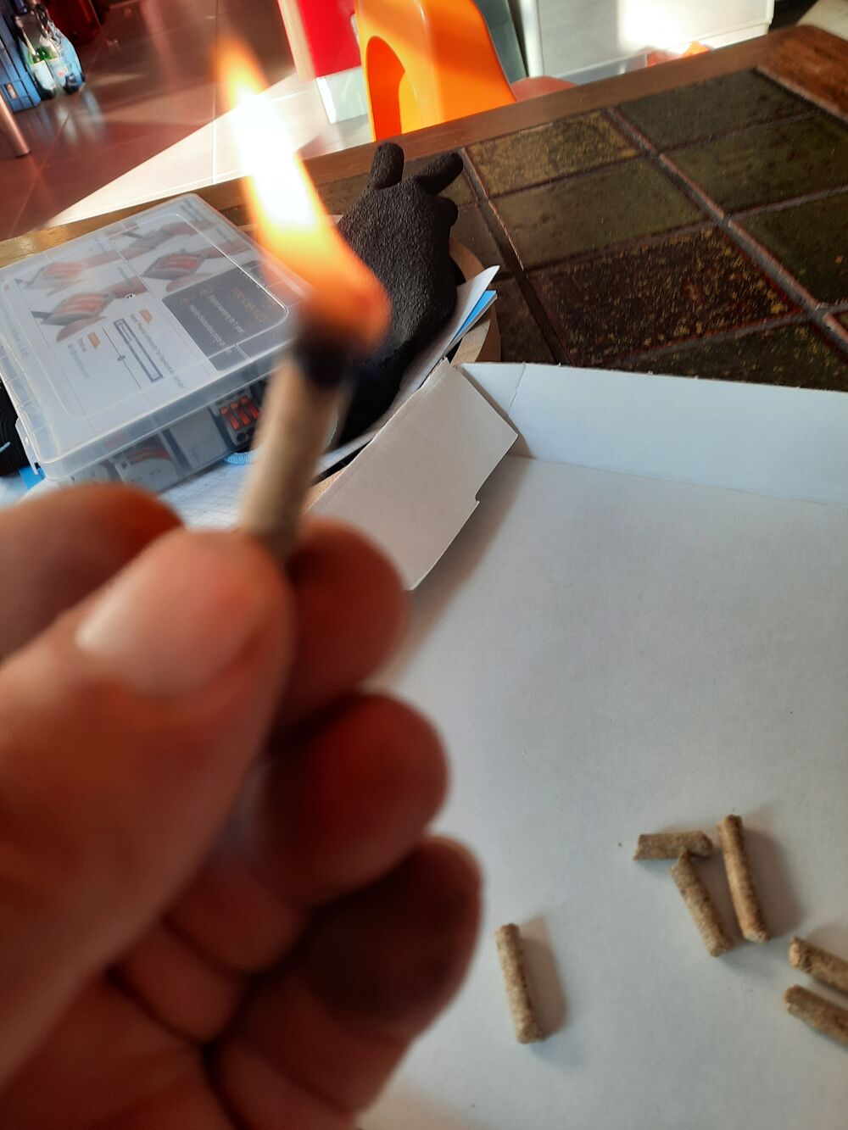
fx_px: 816
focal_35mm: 25
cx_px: 424
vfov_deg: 69.4
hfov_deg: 54.9
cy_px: 565
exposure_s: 1/50
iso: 40
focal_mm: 4.6
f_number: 2
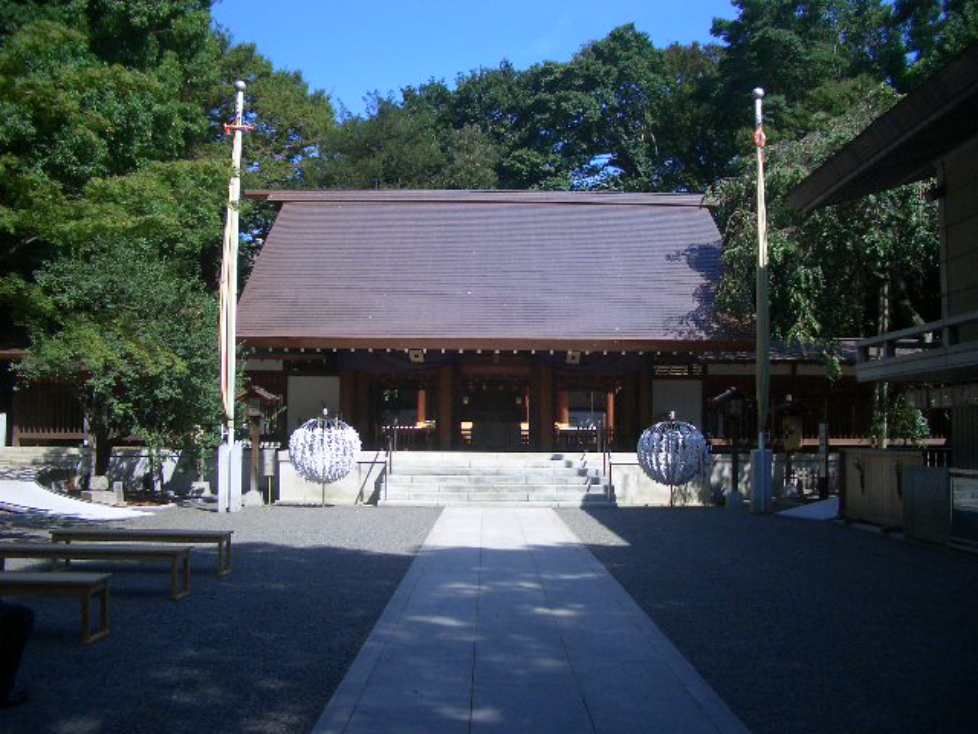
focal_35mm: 35
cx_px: 489
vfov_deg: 40.7
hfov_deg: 52.6
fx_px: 989
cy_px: 367
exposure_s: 1/800
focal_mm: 5.8
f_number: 2.6
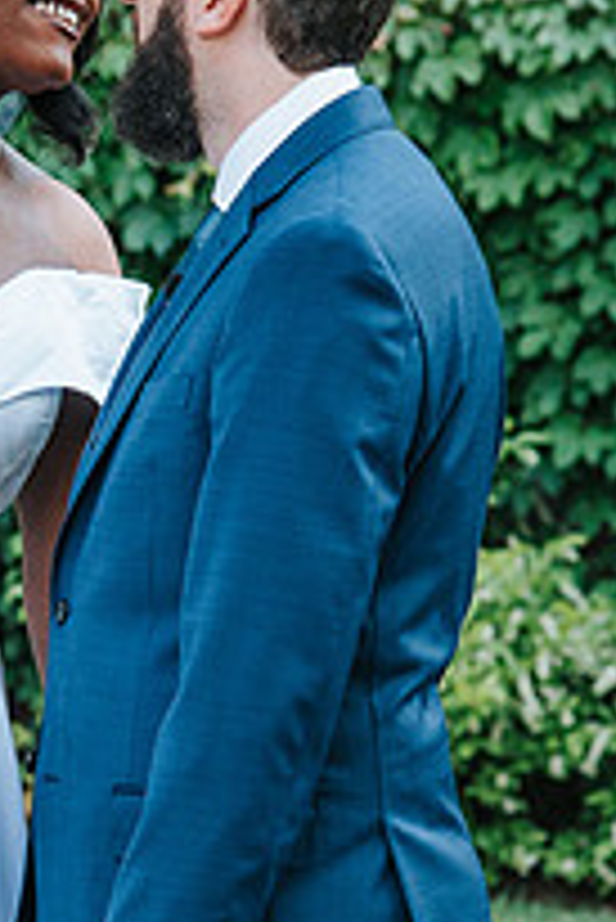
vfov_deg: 8.0
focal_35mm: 256
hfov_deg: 5.3
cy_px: 274
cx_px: -193
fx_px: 6559
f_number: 4.5
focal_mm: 78
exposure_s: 1/320
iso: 400
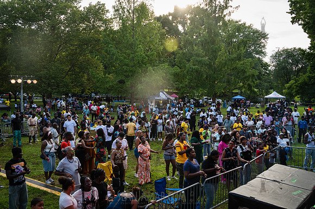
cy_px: 104
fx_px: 306
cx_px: 158
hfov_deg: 54.5
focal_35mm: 35
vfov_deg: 37.8
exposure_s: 1/640
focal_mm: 35
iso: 1000
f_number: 5.6
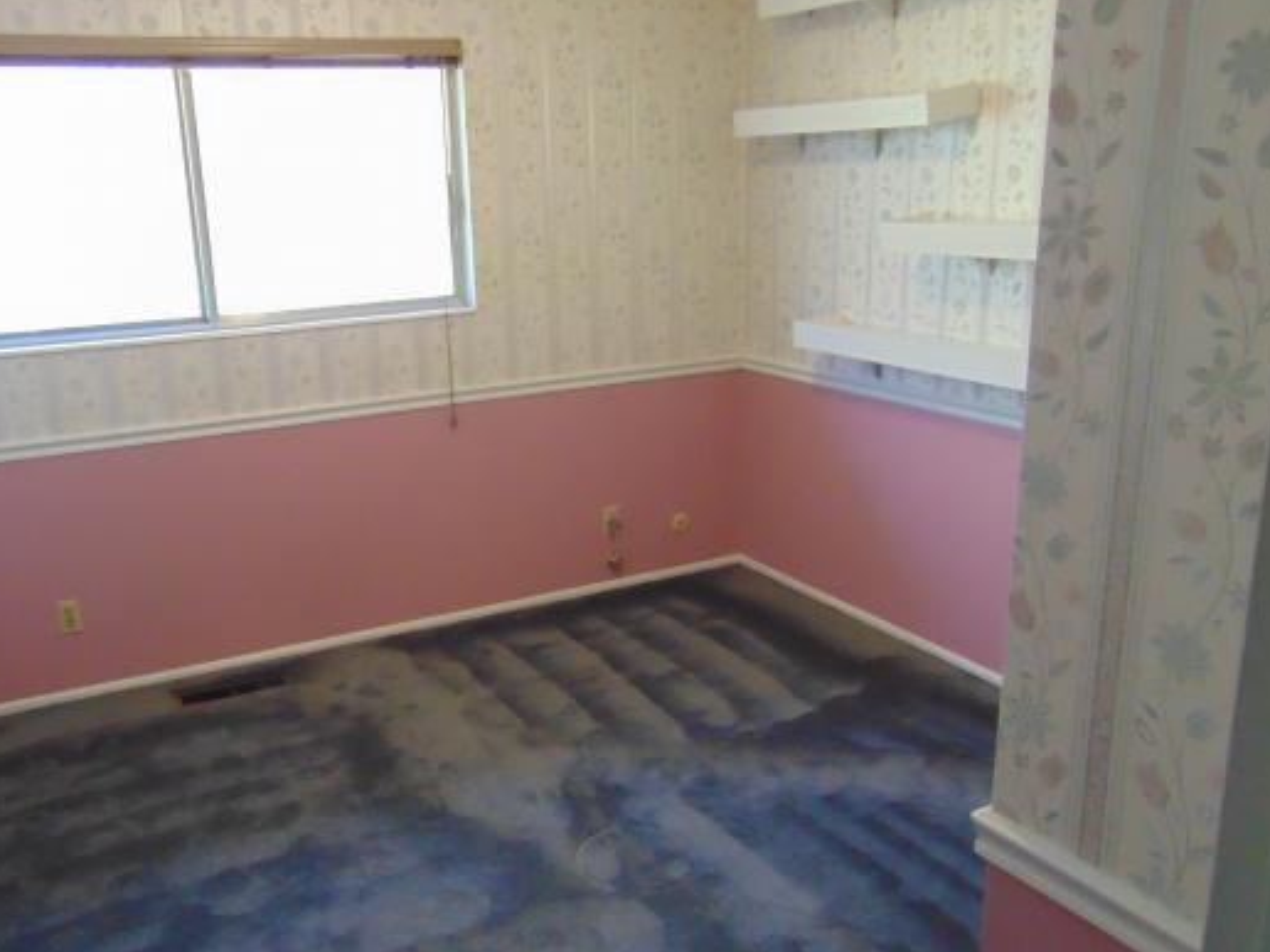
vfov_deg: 45.4
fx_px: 1137
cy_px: 522
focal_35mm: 31
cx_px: 537
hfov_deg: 58.1
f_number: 3
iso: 640
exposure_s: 1/60
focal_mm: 4.5
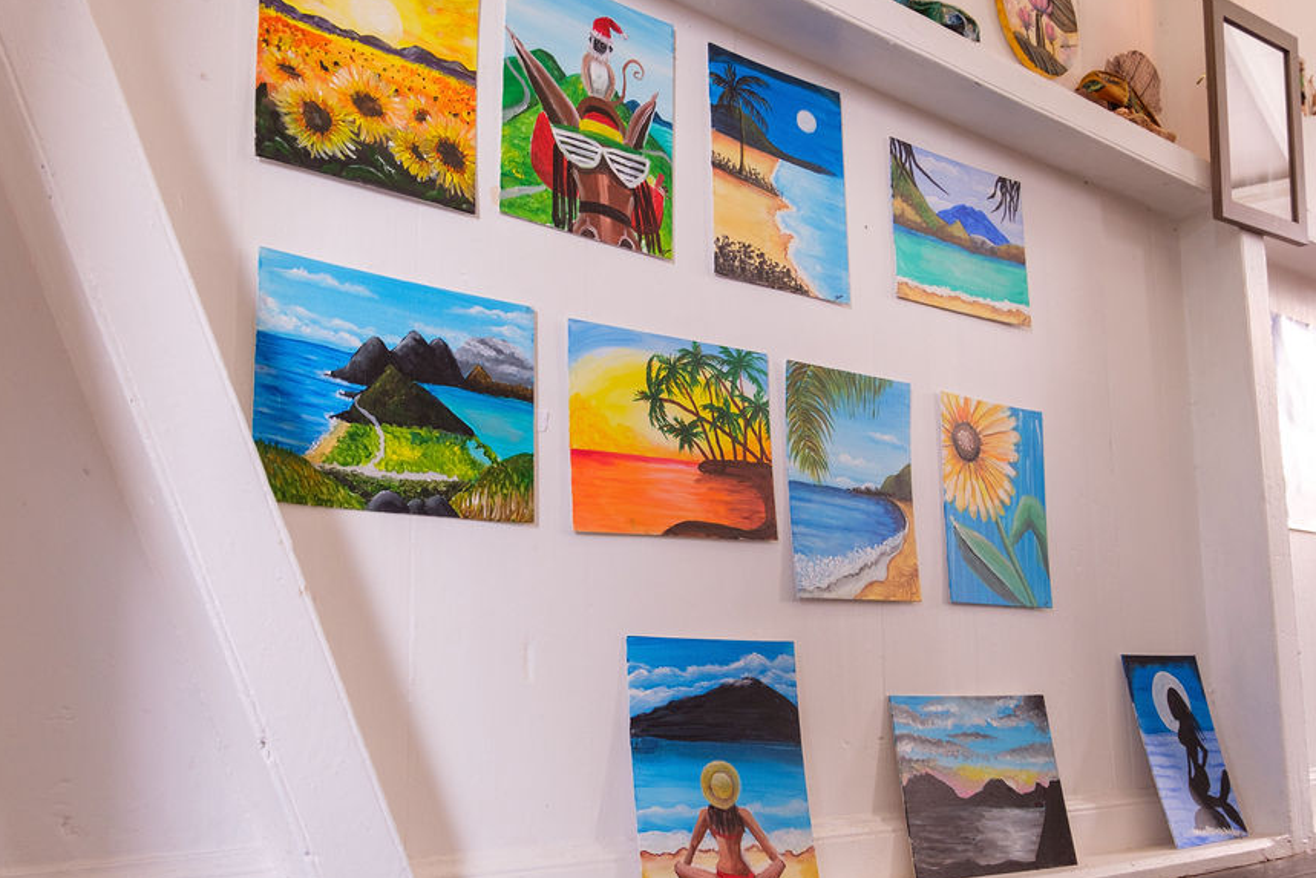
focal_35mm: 31
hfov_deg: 60.2
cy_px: 514
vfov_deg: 42.2
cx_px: 617
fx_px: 1133
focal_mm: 17
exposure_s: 1/60
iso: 800
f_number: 4.5
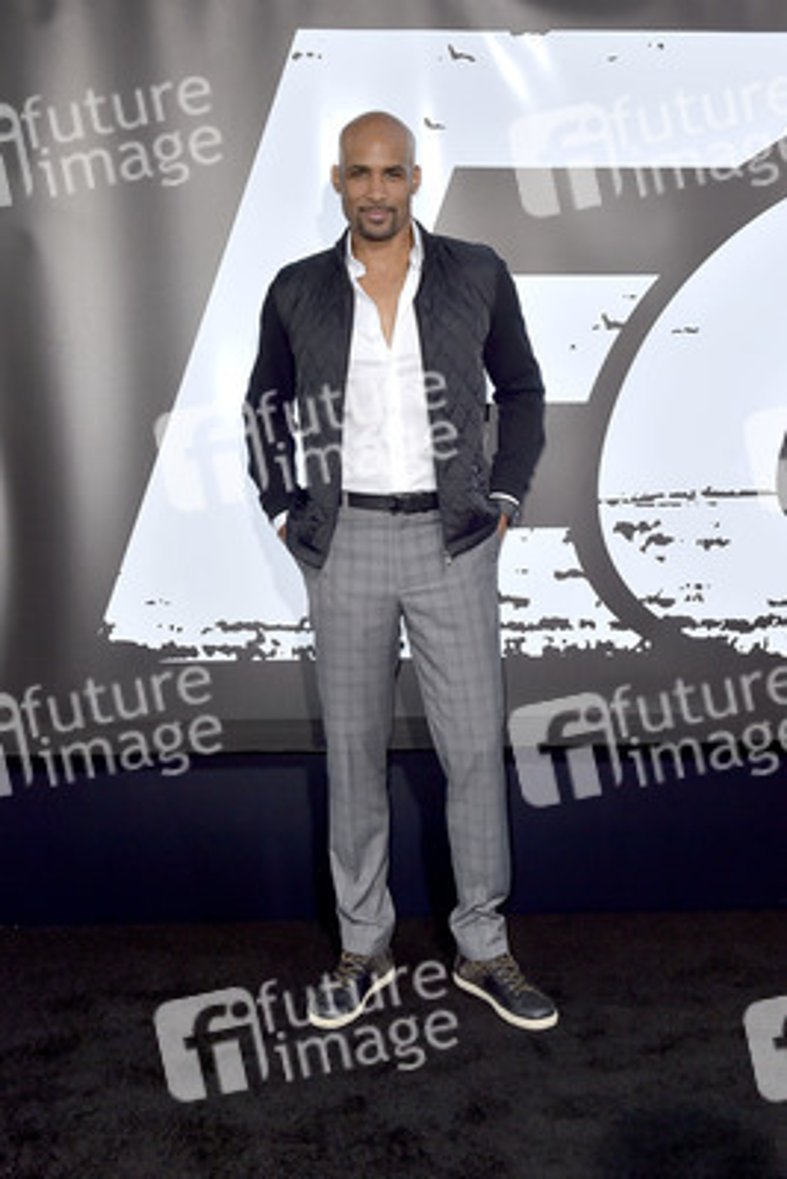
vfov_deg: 55.8
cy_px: 590
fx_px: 1114
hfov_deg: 38.9
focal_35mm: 34
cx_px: 394
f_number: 6.3
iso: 250
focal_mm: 34
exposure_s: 1/250
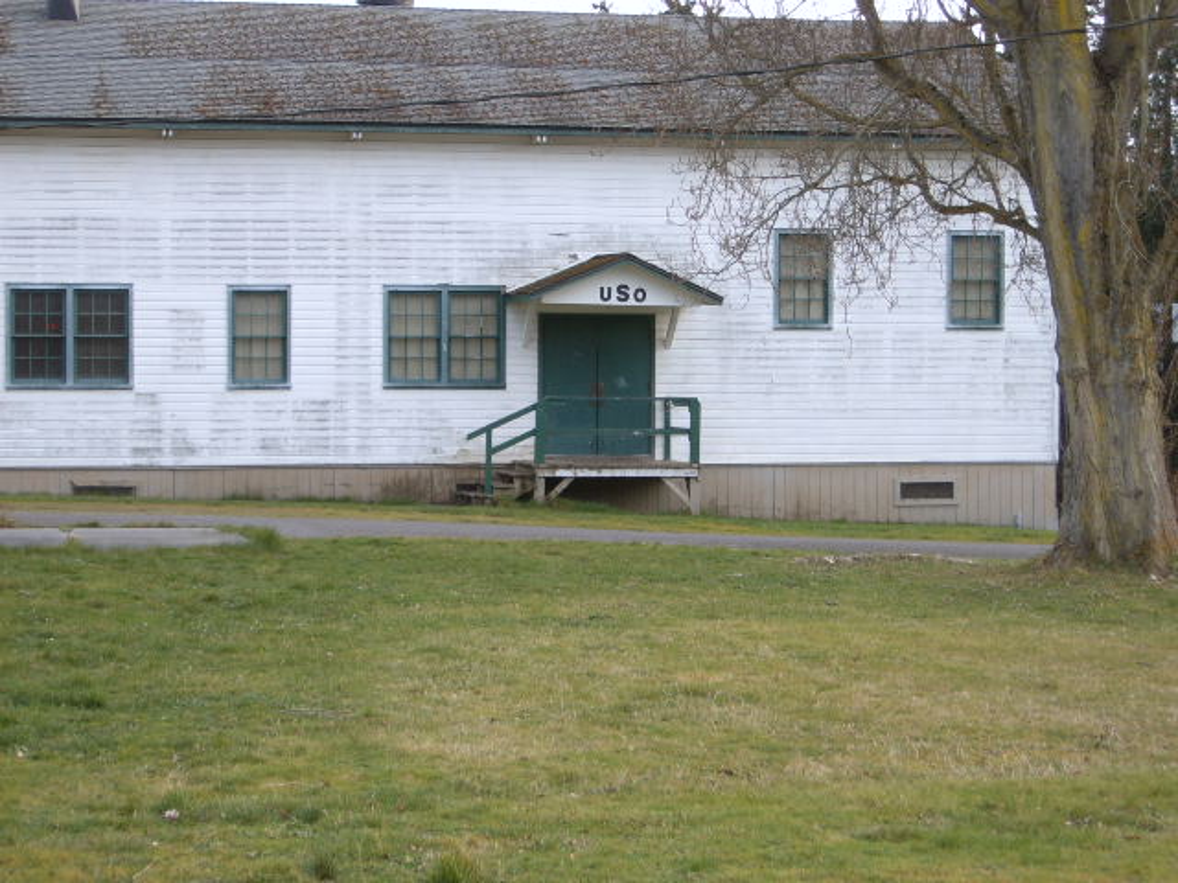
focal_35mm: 85
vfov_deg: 17.4
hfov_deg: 23.0
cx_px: 589
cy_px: 442
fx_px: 2893
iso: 50
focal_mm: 14.1
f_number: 4.2
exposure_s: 1/45
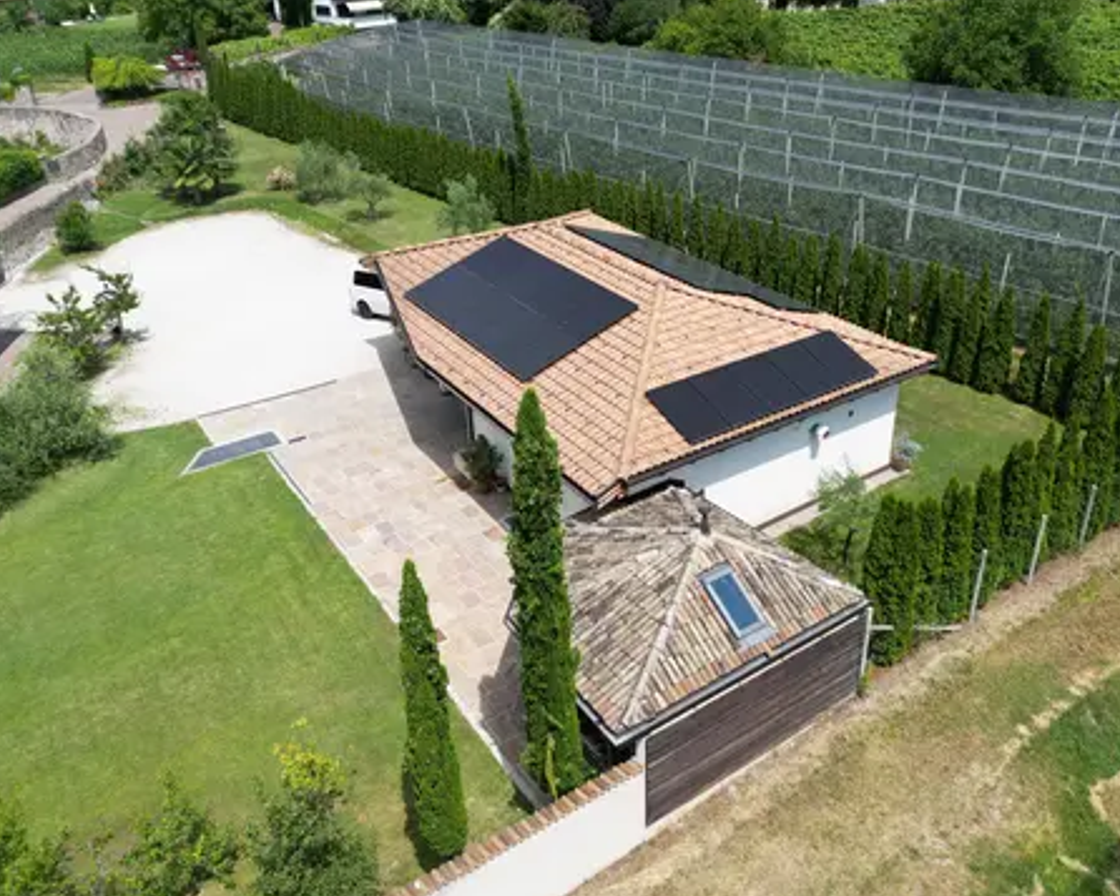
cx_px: 638
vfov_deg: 49.9
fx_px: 961
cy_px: 399
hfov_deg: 60.2
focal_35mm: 29
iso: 160
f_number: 1.7
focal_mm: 6.72
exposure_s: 1/2500
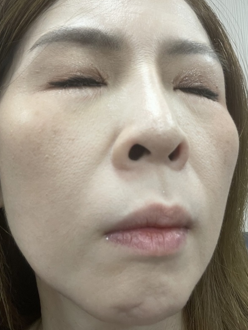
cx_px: 117
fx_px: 315
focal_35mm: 33
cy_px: 151
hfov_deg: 42.9
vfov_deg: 55.3
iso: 125
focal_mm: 2.71
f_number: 2.2
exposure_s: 1/60
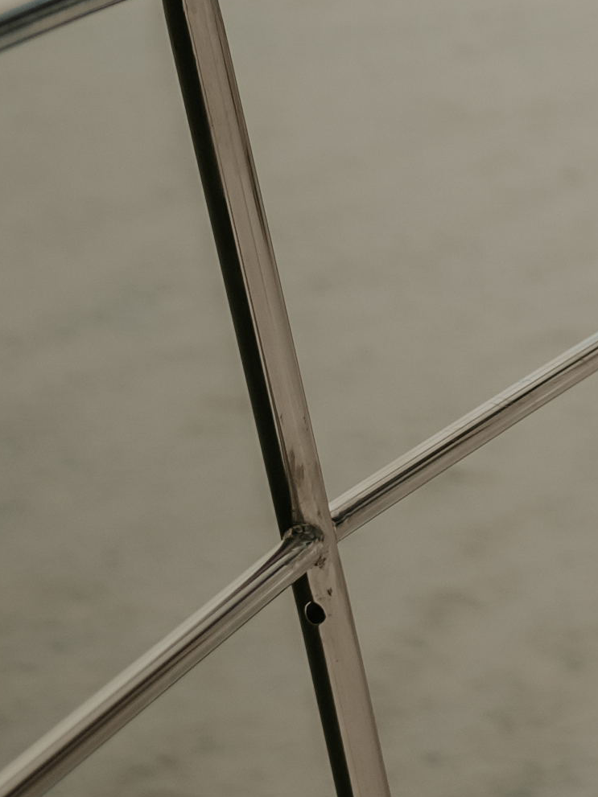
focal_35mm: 238
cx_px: 2772
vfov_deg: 8.1
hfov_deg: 5.2
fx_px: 5483
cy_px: -513
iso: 100
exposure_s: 1/1600
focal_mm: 35
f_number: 1.4
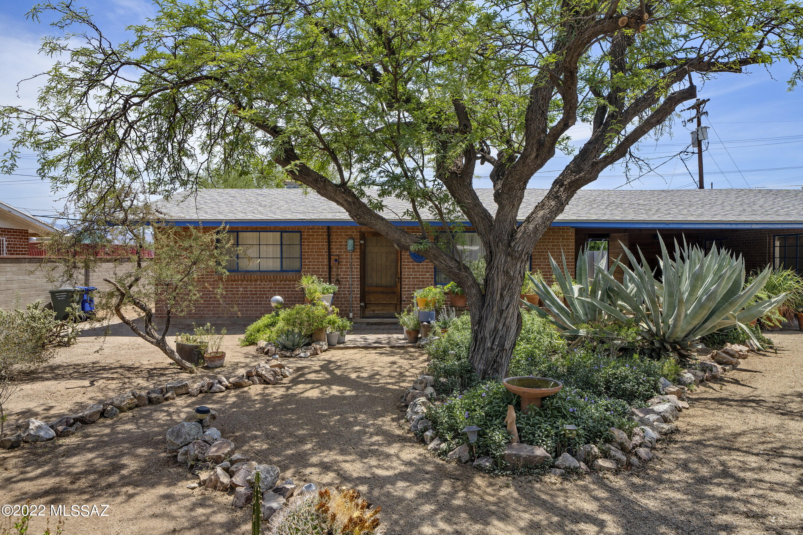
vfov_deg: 53.1
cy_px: 268
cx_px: 402
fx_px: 535
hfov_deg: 73.8
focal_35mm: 24
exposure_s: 1/200
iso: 100
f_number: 9
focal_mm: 24
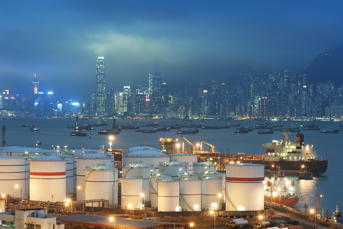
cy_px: 115
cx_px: 172
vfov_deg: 11.3
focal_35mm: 121
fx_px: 1153
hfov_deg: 16.9
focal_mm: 120
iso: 200
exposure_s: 3
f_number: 11
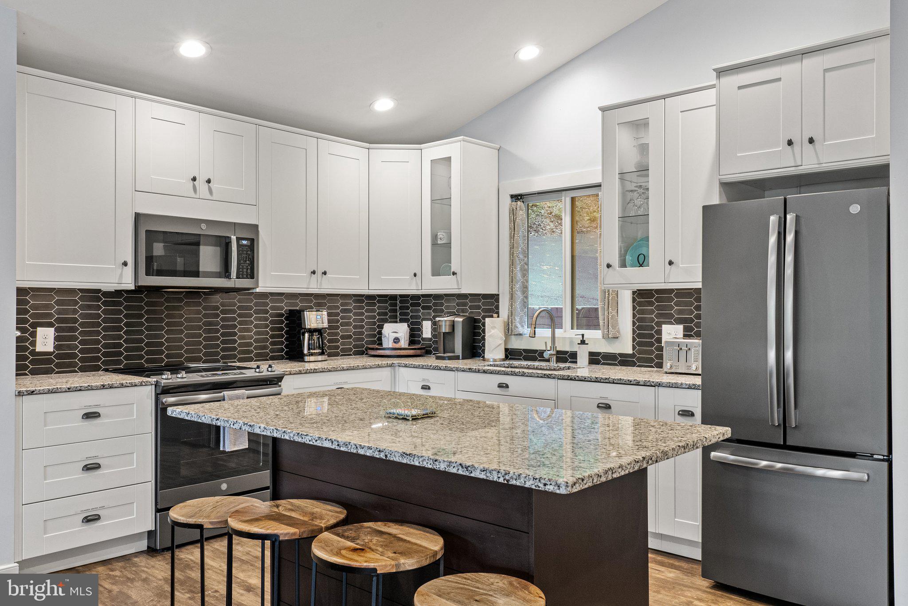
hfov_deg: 67.4
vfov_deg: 48.0
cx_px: 454
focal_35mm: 27
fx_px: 681
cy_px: 303
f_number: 13
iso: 640
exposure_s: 1/1.67
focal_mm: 27
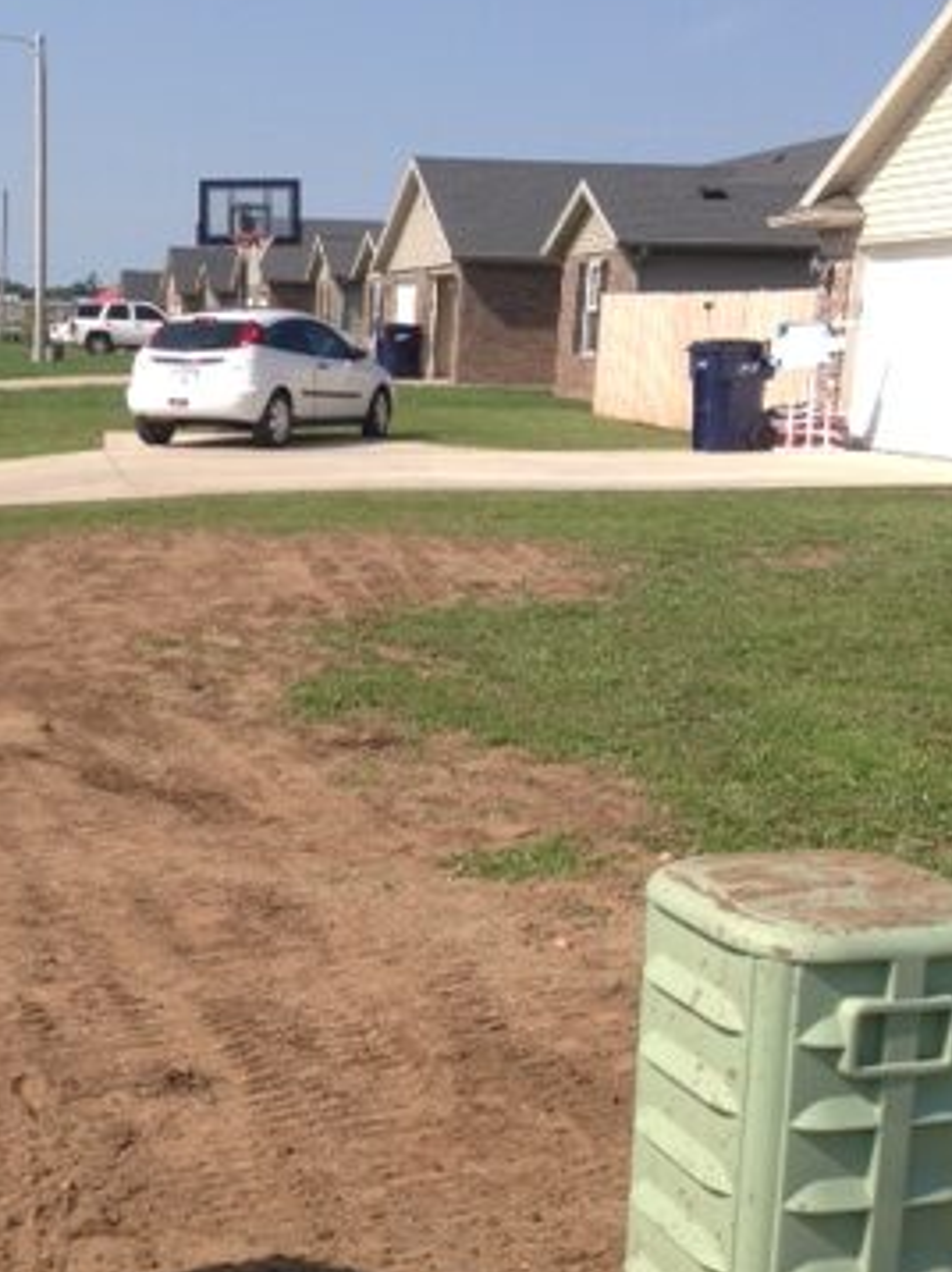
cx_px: 192
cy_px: 796
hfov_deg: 24.4
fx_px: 2166
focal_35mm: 59
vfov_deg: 32.6
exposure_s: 1/1290
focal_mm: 4.13
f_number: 2.4
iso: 50
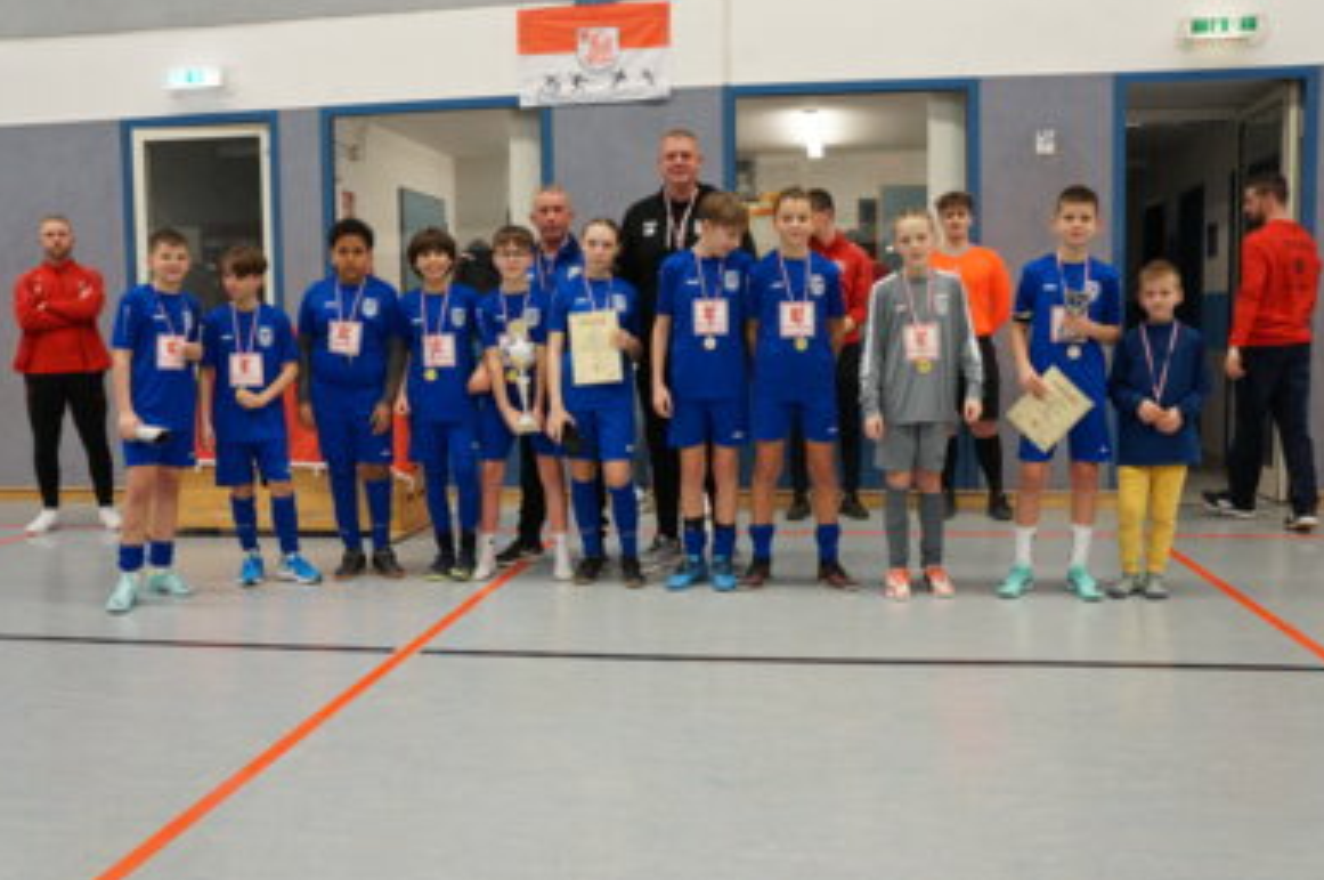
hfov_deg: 60.3
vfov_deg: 42.2
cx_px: 653
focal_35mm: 31
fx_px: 1139
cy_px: 428
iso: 2000
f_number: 7.1
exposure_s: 1/60
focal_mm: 20
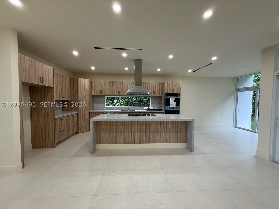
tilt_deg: -0.8
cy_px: 104
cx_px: 140
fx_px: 113
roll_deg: -0.5
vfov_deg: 85.7
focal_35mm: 14
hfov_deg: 102.1
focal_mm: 2.22
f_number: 2.2
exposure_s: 1/120
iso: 250
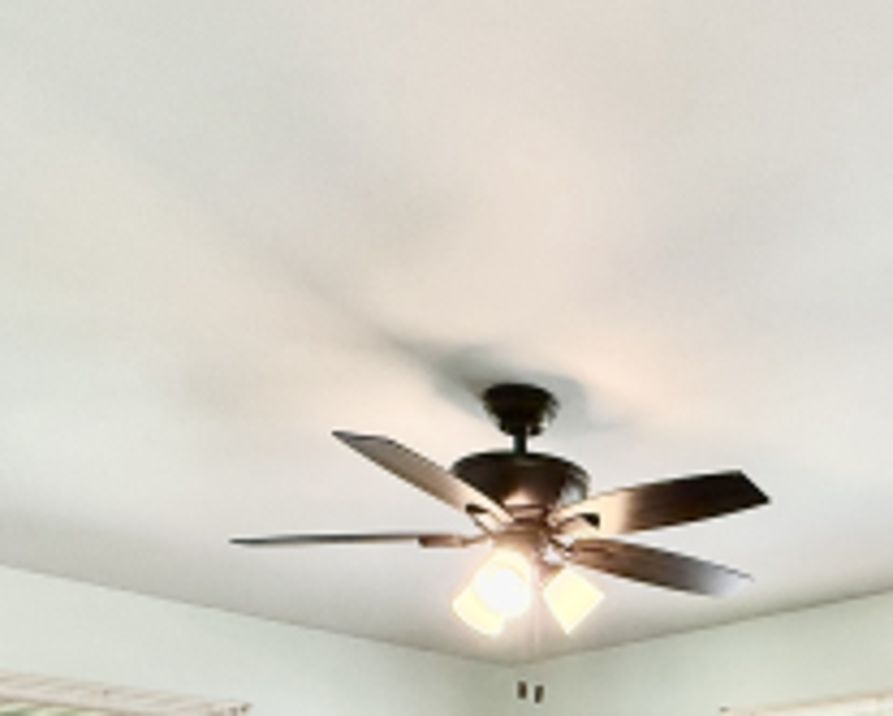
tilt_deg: -2.6
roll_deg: -0.2
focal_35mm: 44
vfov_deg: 27.5
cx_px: 723
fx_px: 1164
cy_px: 970
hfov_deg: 40.2
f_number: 2.2
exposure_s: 1/120
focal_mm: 2.22
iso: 320
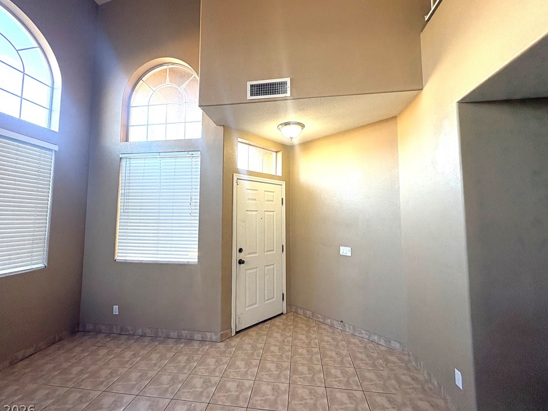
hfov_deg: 98.1
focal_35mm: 15
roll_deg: -0.4
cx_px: 266
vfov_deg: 81.7
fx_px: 237
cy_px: 199
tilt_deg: +6.2
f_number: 2.2
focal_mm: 2.22
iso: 160
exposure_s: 1/99
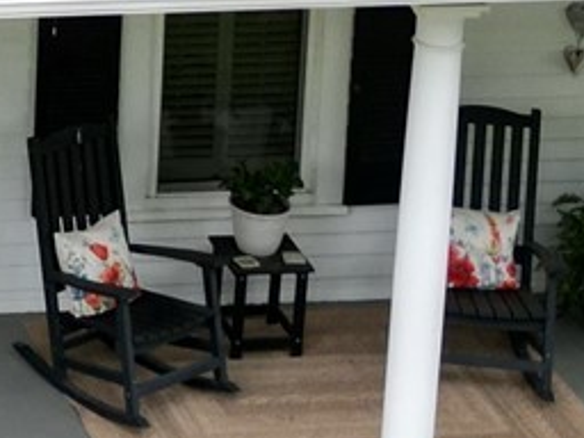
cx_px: -465
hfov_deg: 10.4
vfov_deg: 8.1
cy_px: -258
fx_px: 3037
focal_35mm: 180
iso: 200
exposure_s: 1/1000
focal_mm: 6.72
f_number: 1.7
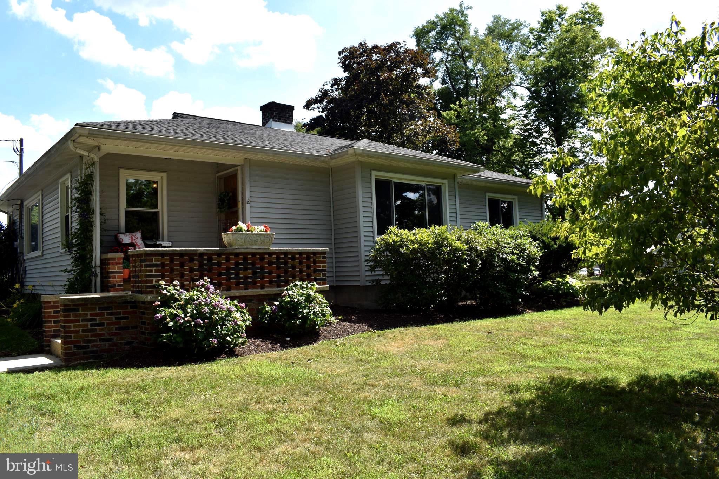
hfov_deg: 67.4
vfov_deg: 47.9
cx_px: 360
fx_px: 539
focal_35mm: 27
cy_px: 240
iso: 100
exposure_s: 1/200
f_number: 9
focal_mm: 18
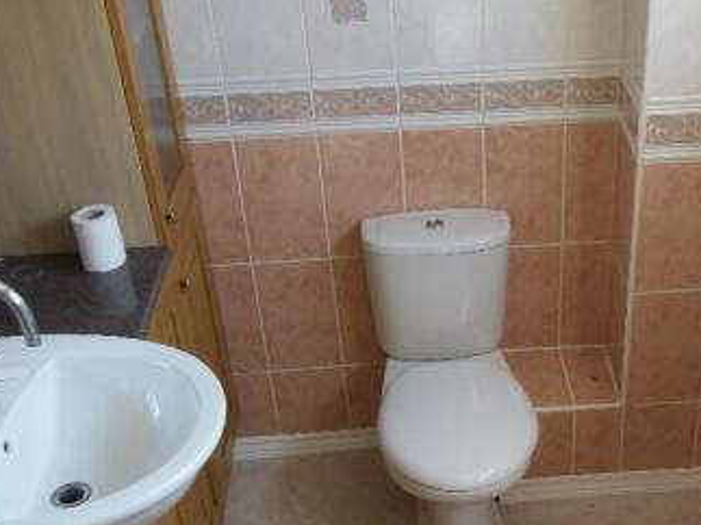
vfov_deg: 30.5
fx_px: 951
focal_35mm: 47
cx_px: 515
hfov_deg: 39.5
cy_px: 366
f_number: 3.2
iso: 100
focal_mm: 4.66
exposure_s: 1/40
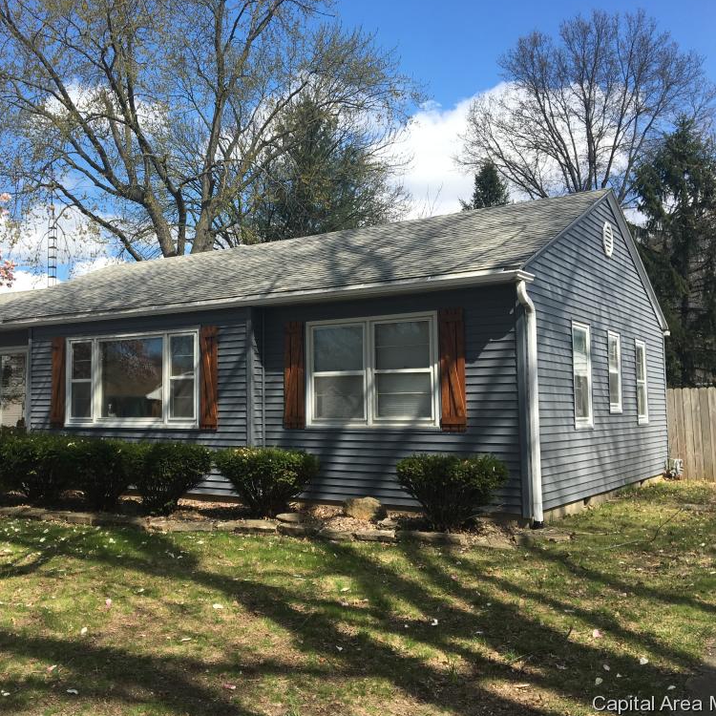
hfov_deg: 46.7
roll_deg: -0.5
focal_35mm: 35
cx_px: 259
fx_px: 819
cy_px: 352
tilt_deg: +4.4
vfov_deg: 47.2
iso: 25
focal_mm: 4.15
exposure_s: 1/1054
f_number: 2.2
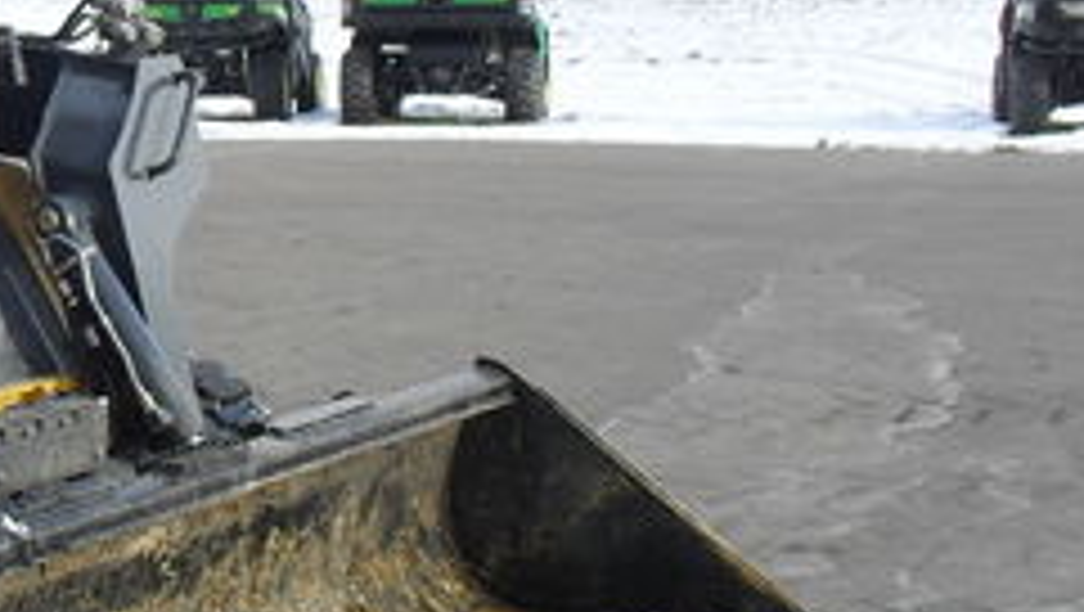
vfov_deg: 14.1
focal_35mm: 86
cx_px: -121
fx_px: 2474
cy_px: 292
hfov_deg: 23.2
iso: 100
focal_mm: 6.3
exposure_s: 1/350
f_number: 3.2
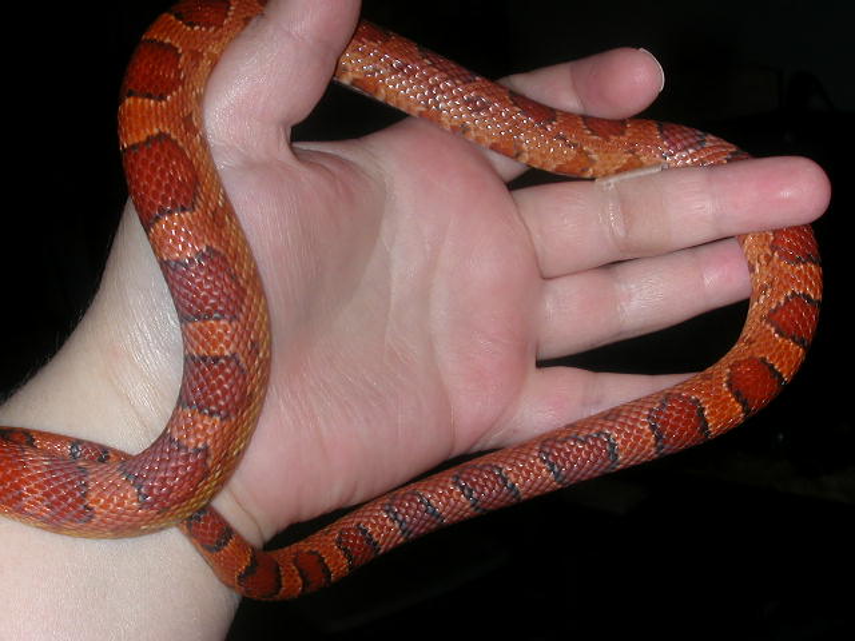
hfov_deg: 30.3
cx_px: 428
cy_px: 320
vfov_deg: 22.9
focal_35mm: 64
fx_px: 1581
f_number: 5.9
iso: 100
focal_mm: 9.7
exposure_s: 1/59.9
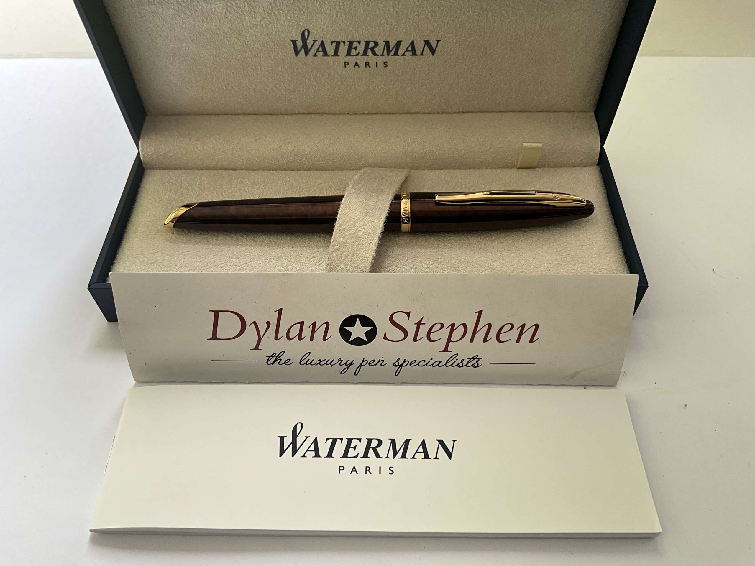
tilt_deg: -52.0
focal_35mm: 29
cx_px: 378
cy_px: 283
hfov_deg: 61.7
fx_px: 633
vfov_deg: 48.2
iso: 40
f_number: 1.8
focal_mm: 3
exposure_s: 1/122
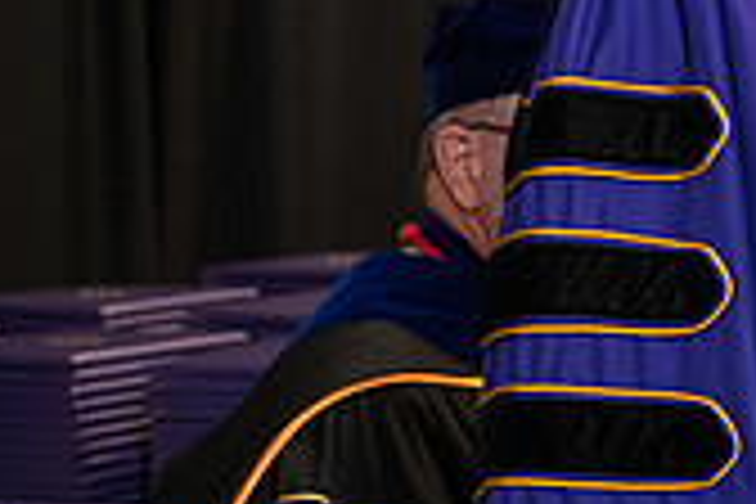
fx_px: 5082
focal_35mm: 242
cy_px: -146
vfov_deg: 5.6
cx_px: 1188
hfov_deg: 8.3
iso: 2000
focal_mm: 70
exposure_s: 1/125
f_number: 5
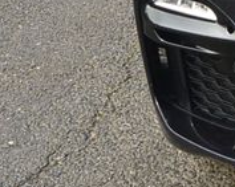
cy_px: -72
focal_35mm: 147
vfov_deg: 10.2
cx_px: 572
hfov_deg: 11.0
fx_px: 1021
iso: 160
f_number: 6.3
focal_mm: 10
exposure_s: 1/250
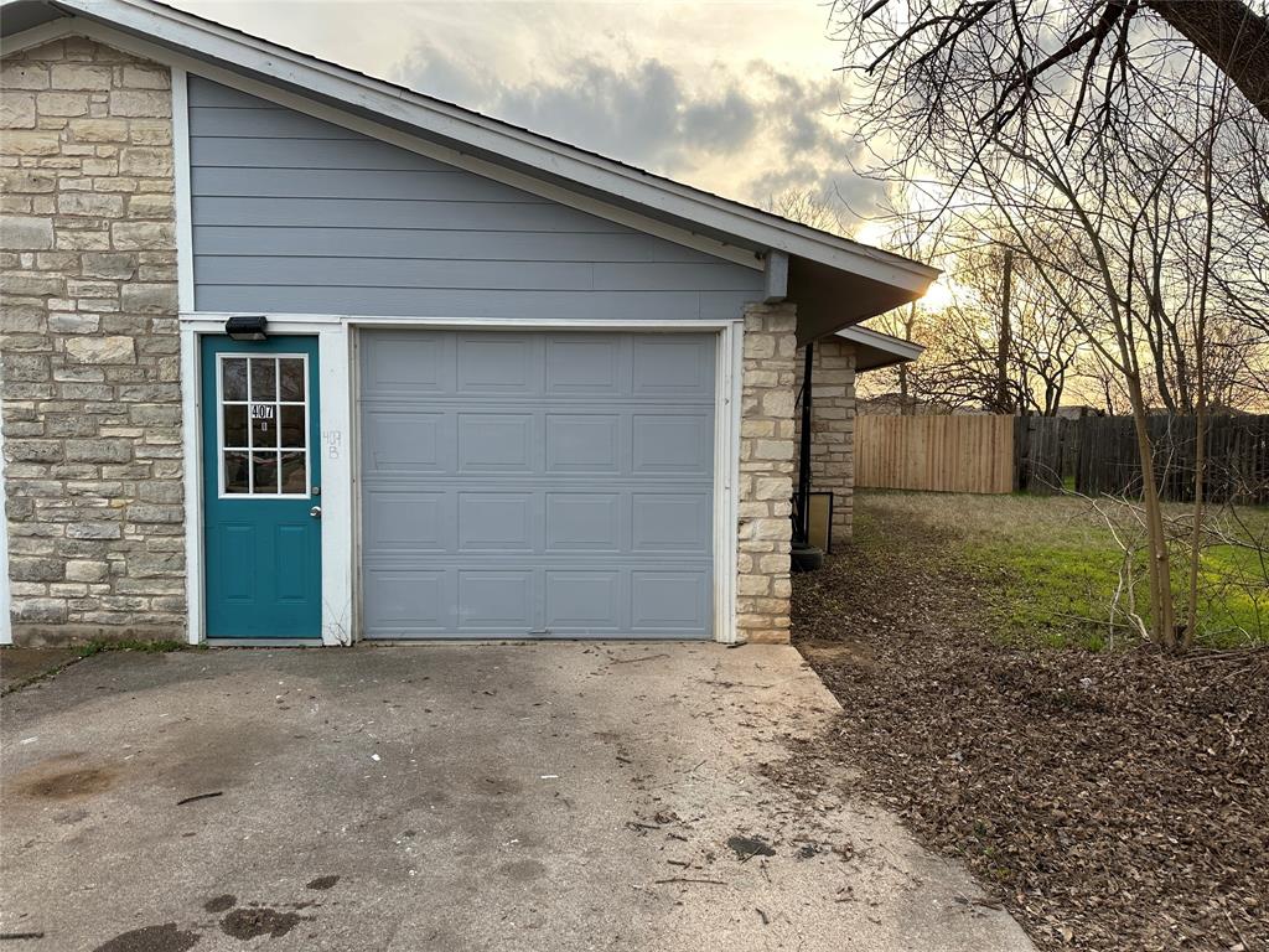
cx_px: 634
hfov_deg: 71.6
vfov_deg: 56.8
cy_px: 476
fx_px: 880
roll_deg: -1.1
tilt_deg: -3.1
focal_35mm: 24
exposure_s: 1/630
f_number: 1.78
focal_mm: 6.86
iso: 80
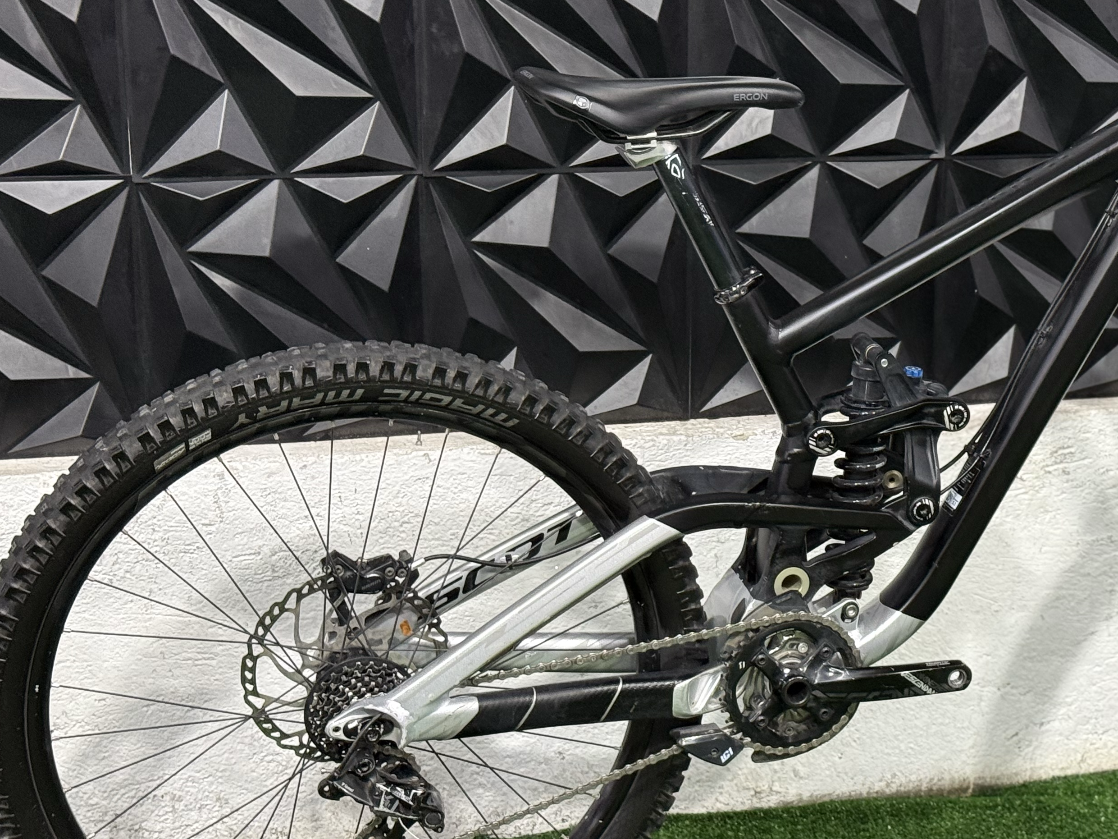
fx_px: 2519
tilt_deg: -16.3
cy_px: 419
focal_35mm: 78
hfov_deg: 24.7
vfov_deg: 18.9
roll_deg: -2.2
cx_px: 845
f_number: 1.78
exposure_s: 1/60
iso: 250
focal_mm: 6.76
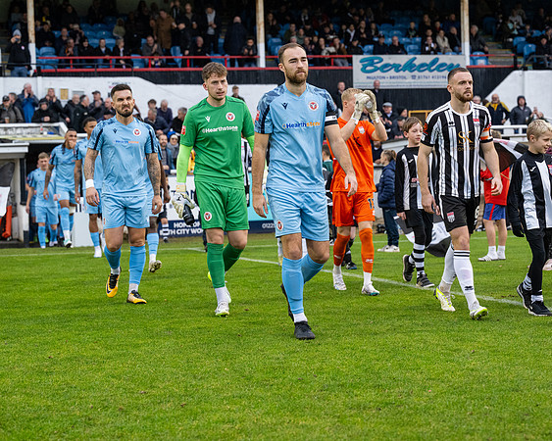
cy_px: 220
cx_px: 292
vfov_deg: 19.4
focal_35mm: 79
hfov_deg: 24.2
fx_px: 1287
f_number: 4
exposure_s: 1/400
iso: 2000
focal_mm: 70
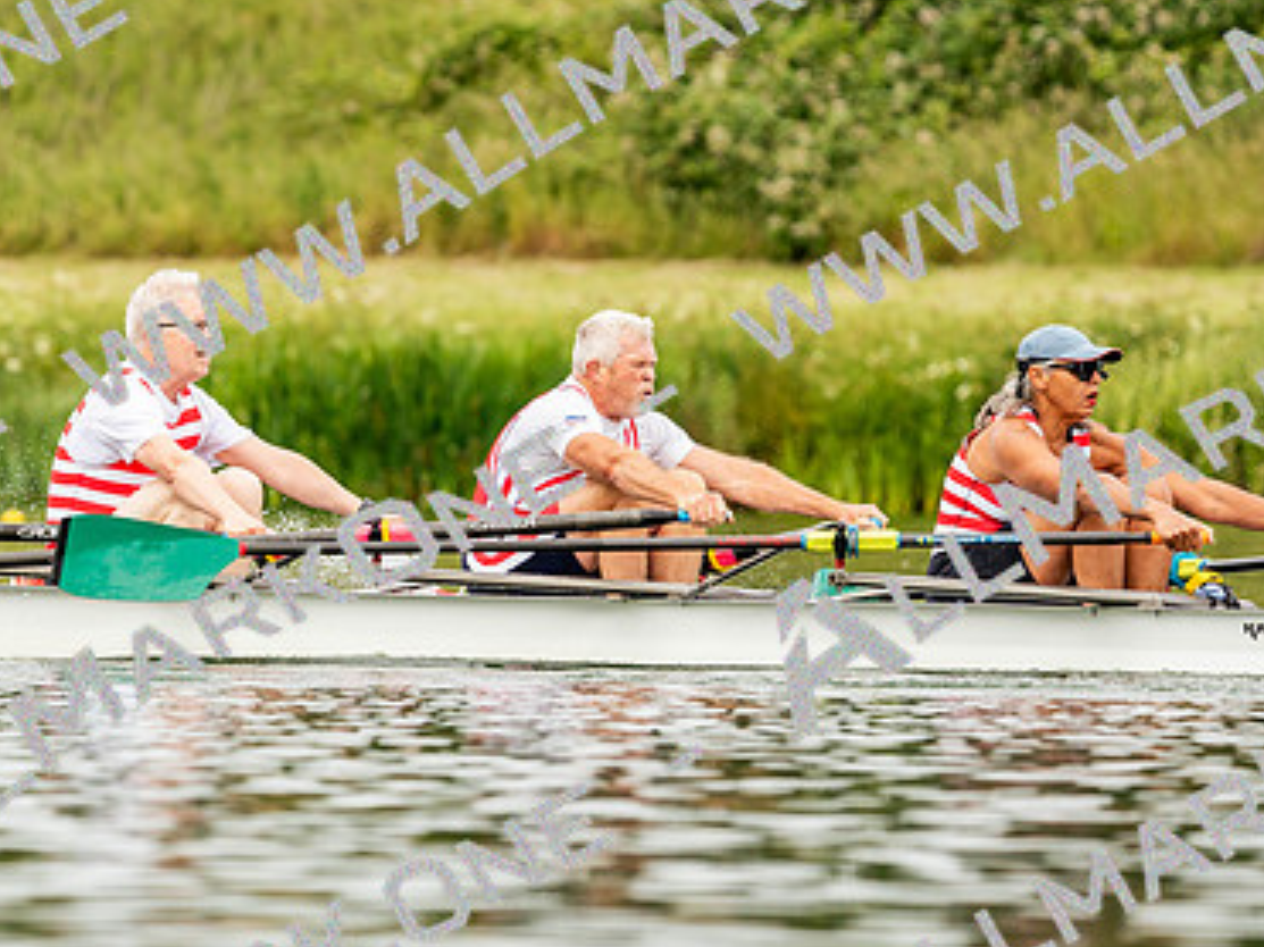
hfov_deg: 3.8
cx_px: 484
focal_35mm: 526
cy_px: 417
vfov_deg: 2.8
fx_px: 19201
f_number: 6.3
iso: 500
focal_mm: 350
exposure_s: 1/2000
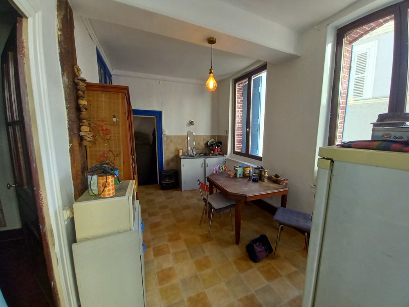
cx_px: 204
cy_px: 154
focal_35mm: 13
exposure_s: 1/60
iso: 100
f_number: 2.2
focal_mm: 1.13
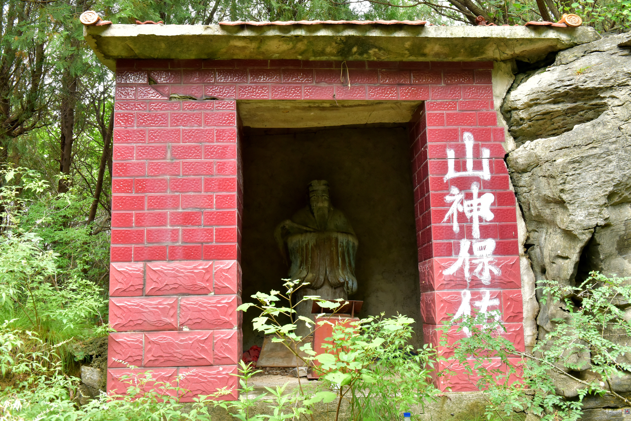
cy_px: 210
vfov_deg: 35.1
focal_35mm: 38
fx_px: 666
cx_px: 316
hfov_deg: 50.7
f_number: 8
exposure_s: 1/50
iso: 1250
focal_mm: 38
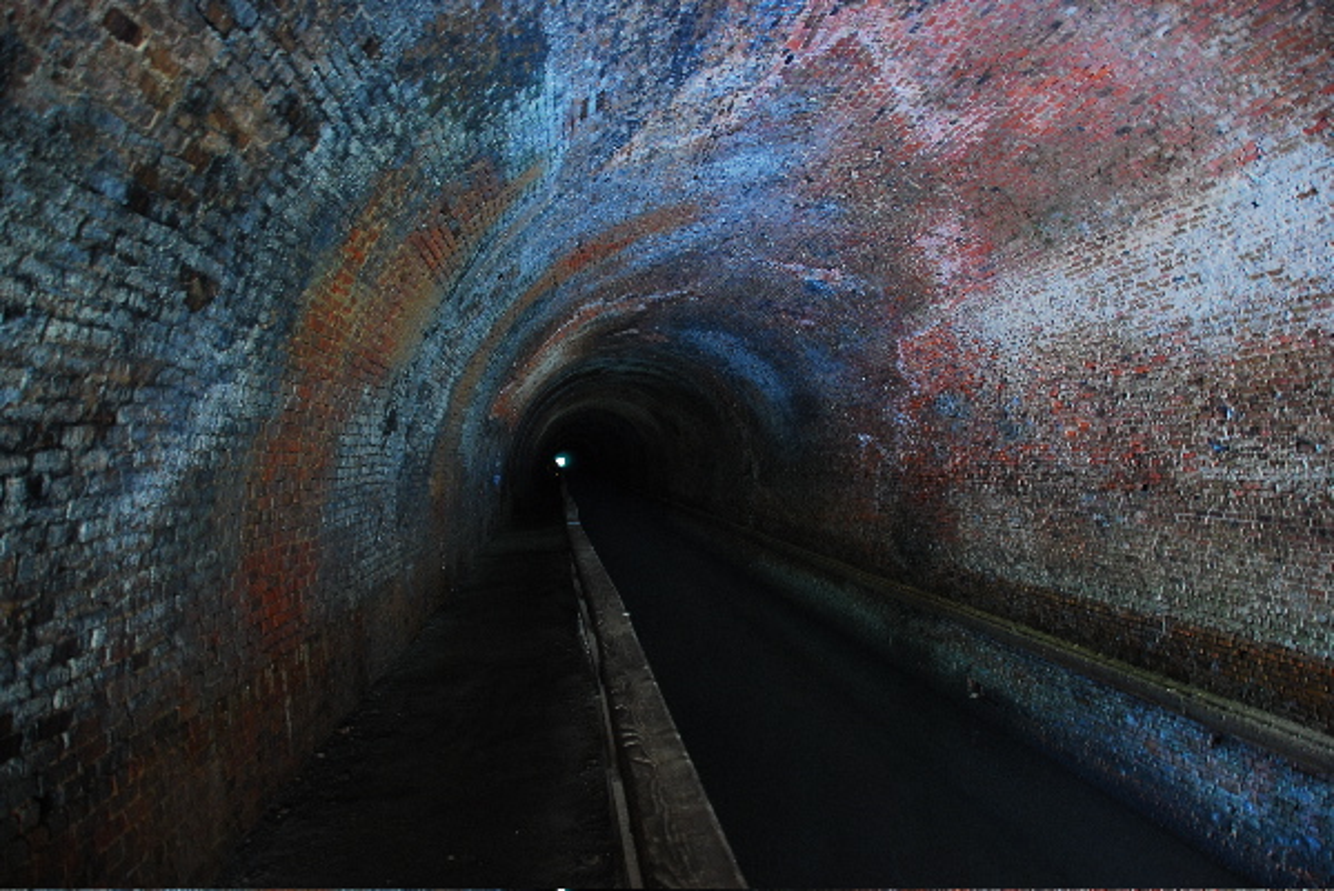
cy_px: 446
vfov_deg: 48.0
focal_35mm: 27
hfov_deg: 67.3
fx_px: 1001
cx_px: 667
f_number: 3.5
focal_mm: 18
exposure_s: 1/2
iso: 400
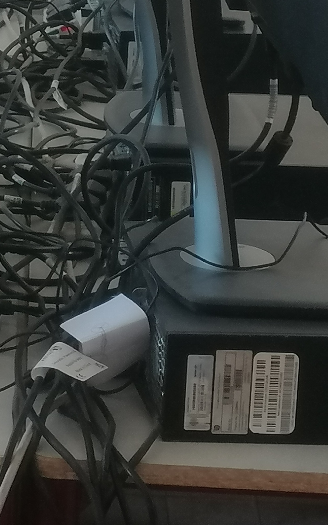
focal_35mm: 154
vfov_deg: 13.5
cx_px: -44
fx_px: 2203
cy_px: 54
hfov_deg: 8.4
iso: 125
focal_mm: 3.95
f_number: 1.8
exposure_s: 1/50
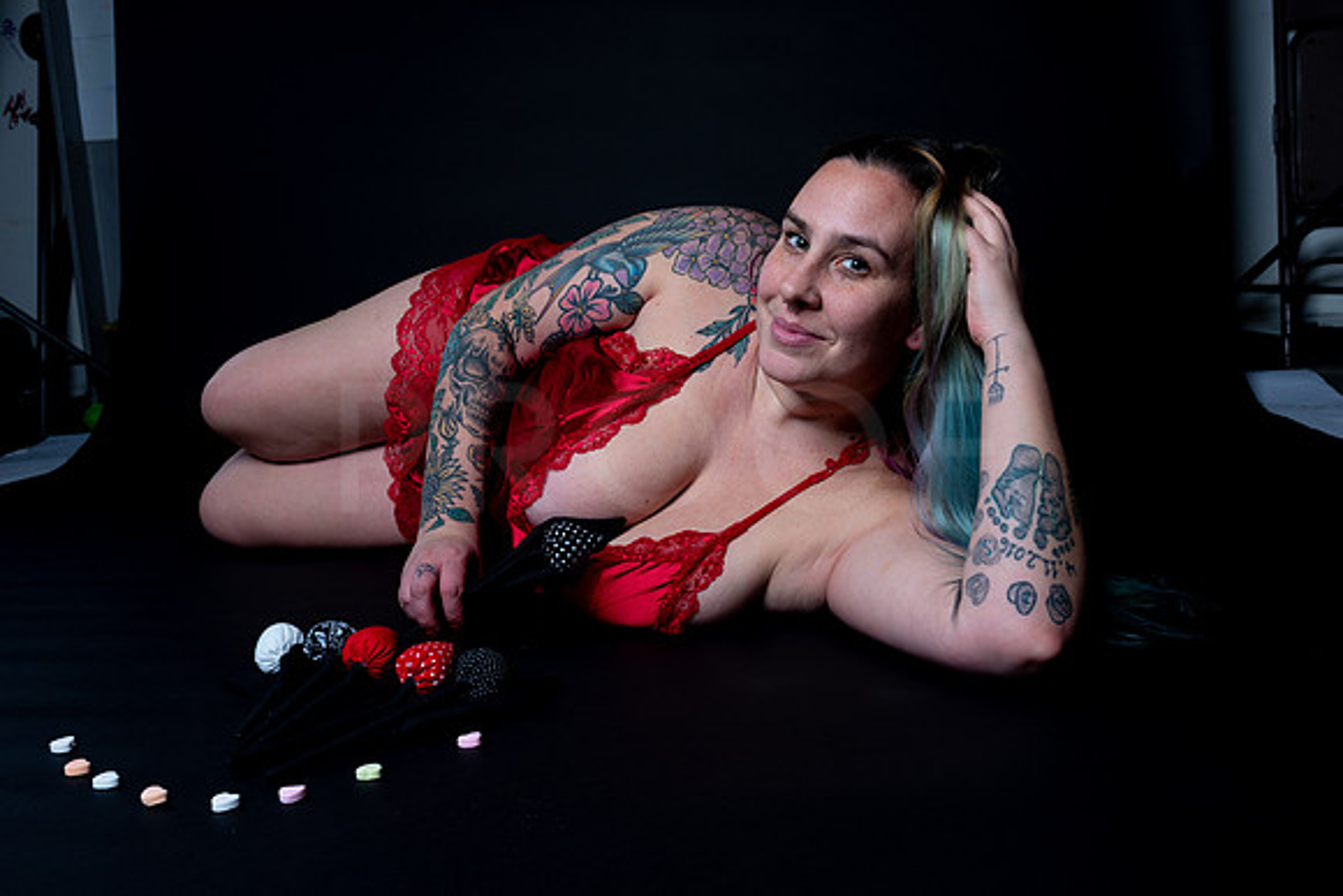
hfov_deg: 54.4
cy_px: 448
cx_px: 672
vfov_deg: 37.9
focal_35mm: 35
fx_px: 1306
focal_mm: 35
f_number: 10
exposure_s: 1/160
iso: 100
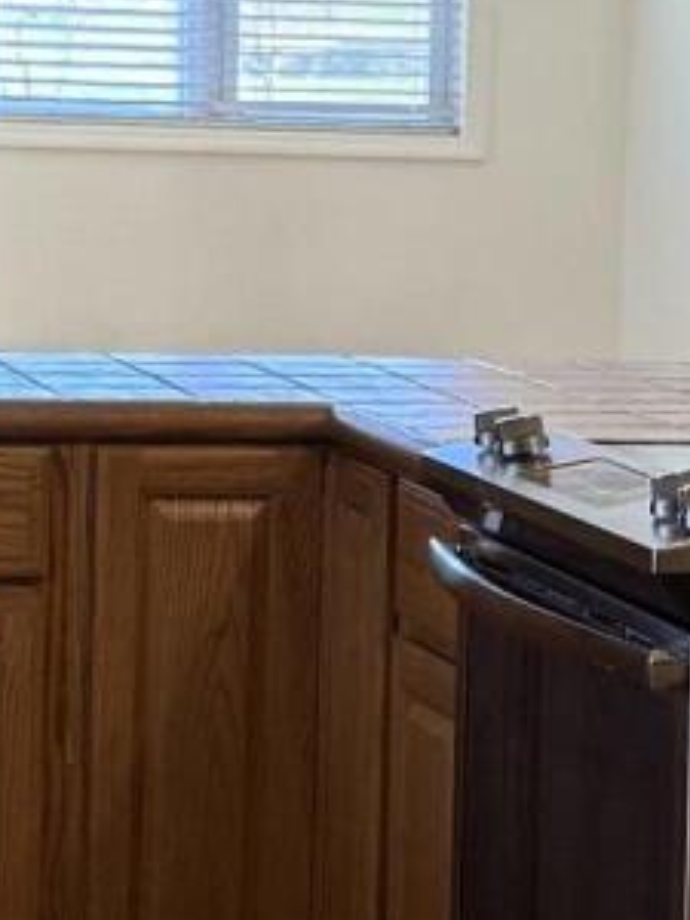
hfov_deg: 9.2
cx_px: 840
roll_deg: -3.0
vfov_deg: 12.3
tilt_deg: -7.3
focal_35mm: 160
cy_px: 592
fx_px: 4252
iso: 200
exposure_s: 1/120
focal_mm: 6.76
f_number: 1.78
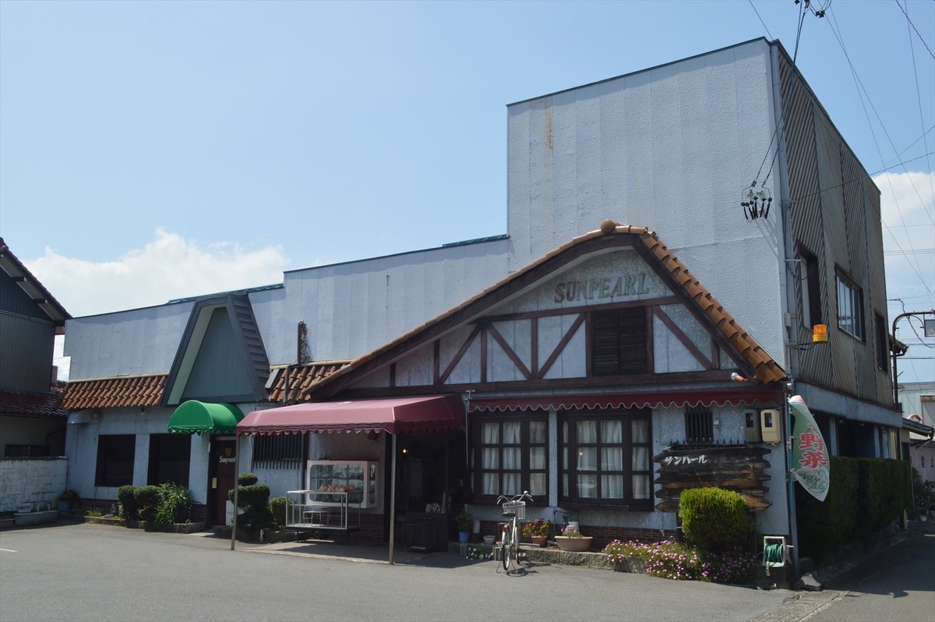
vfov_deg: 43.5
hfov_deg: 62.0
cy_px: 311
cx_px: 468
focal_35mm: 30
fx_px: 779
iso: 400
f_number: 11
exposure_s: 1/500
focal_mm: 20
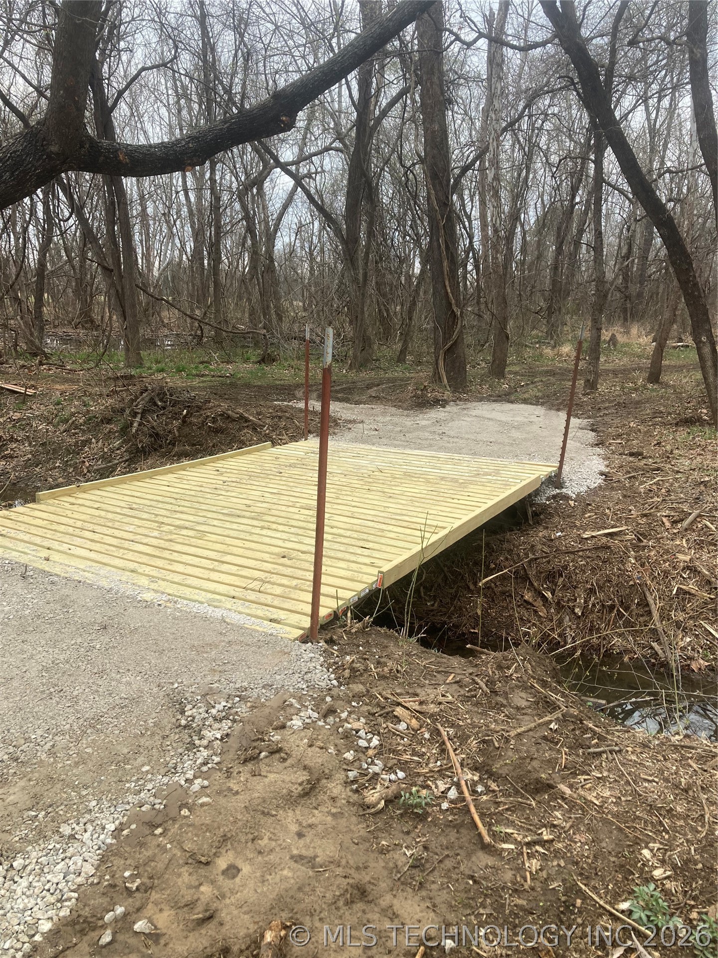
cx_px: 359
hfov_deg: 49.7
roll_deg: -1.4
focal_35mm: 28
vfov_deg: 63.4
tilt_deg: -9.8
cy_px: 479
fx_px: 774
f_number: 1.8
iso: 32
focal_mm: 3.99
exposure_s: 1/121
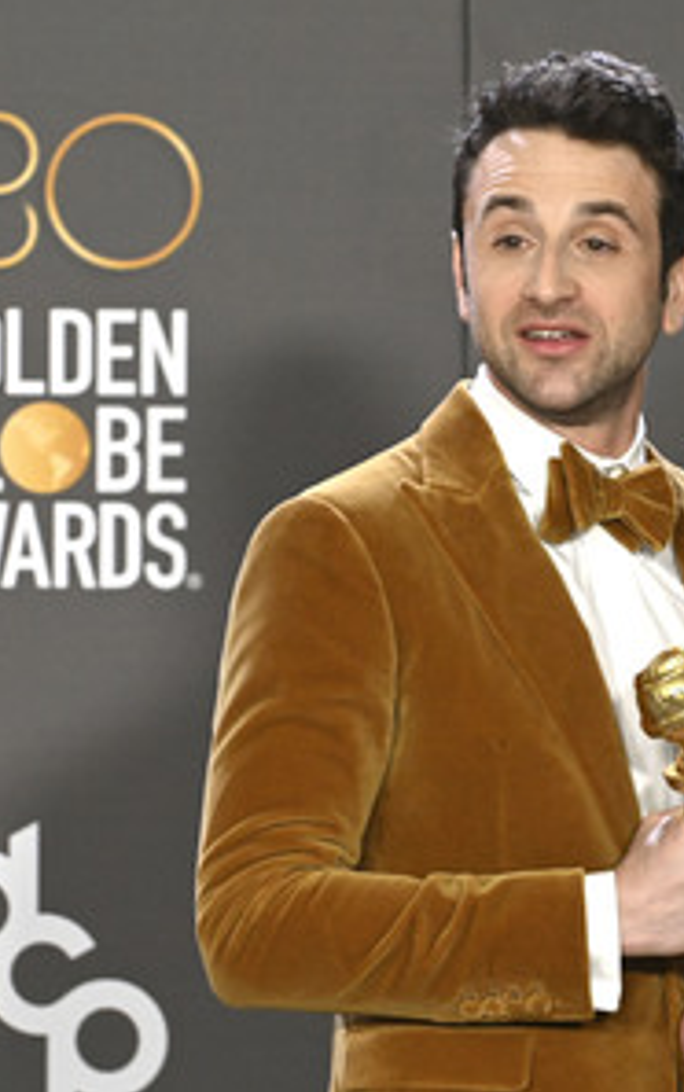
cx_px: 576
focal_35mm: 224
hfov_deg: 5.9
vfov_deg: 9.4
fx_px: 6671
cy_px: 544
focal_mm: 145
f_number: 8
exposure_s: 1/320
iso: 6400
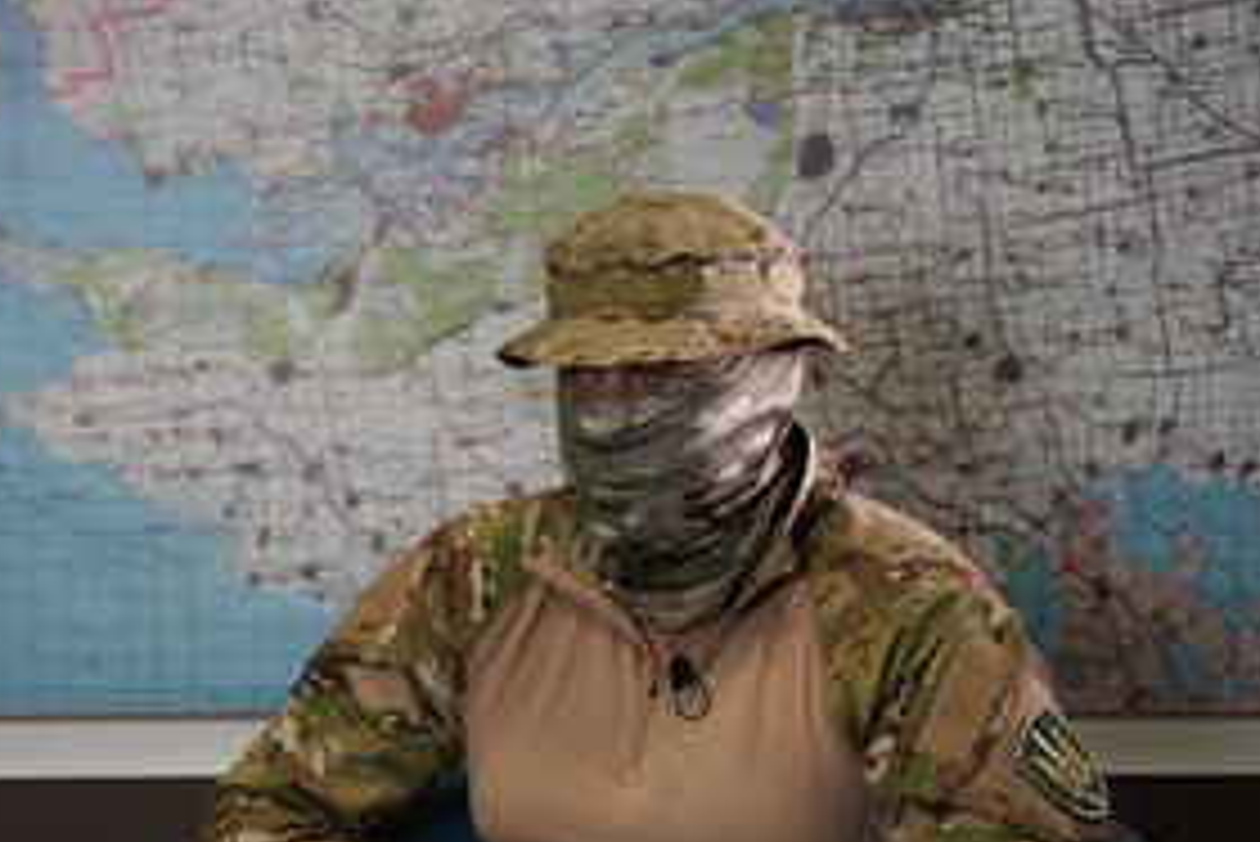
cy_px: 597
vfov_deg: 14.1
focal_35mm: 97
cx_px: 540
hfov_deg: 21.0
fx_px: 3397
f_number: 2.8
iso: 320
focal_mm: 68
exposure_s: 1/50
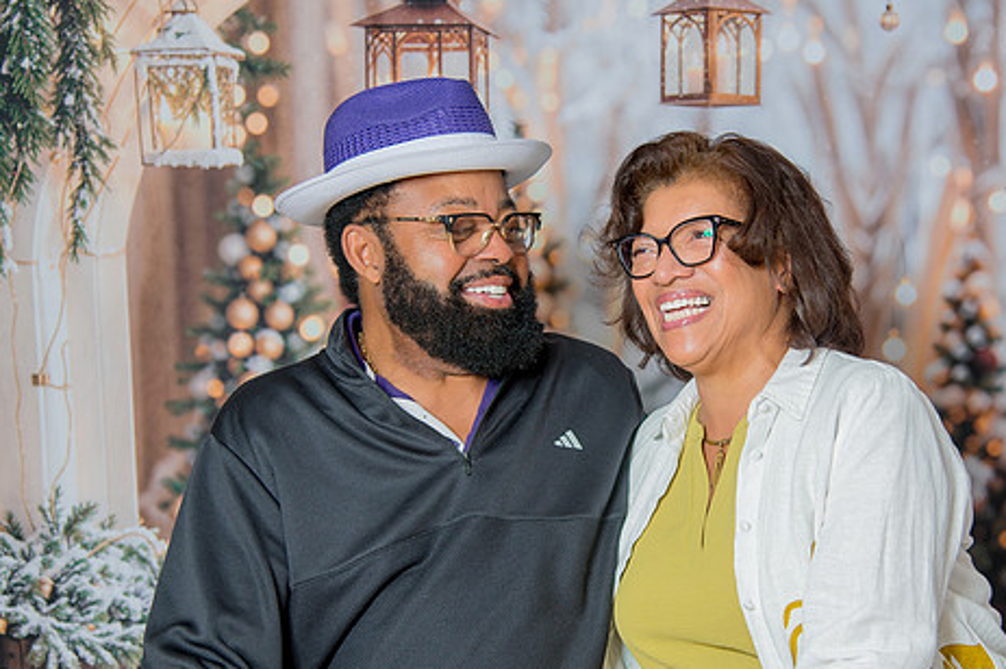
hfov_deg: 29.6
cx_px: 620
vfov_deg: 20.0
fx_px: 1899
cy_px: 375
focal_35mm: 68
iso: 100
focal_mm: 52
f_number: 4
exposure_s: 1/200
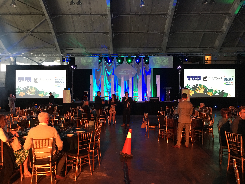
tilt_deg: -0.4
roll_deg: -0.7
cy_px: 92
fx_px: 205
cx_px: 122
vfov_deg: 48.2
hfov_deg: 61.7
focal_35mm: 29
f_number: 2.2
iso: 80
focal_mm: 4.15
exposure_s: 1/10
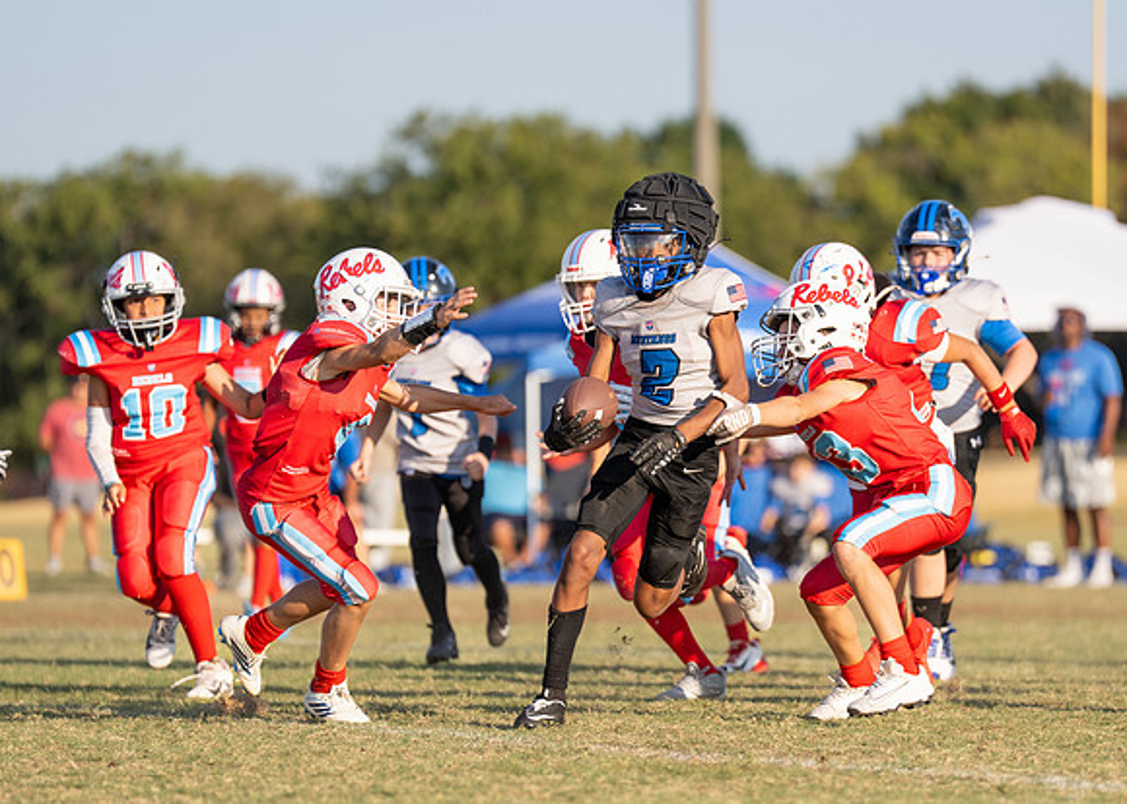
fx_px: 8848
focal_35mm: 277
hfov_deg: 7.3
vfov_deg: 5.2
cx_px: 669
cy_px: 456
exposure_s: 1/1600
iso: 125
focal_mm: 200
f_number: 3.2
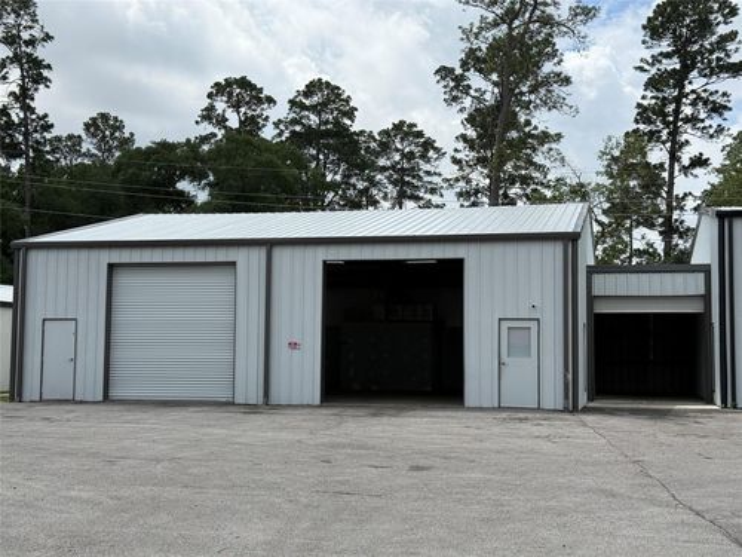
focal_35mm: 48
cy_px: 278
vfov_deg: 30.3
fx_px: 1029
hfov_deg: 39.7
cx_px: 371
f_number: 1.78
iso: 64
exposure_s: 1/6536
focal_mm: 6.76
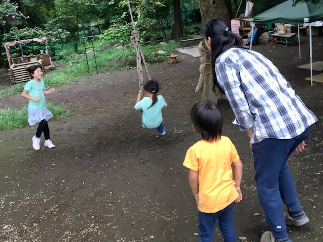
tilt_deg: -14.1
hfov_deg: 61.7
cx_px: 162
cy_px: 121
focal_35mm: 29
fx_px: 271
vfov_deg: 48.2
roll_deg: +9.1
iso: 32
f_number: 2.2
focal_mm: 4.15
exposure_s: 1/30
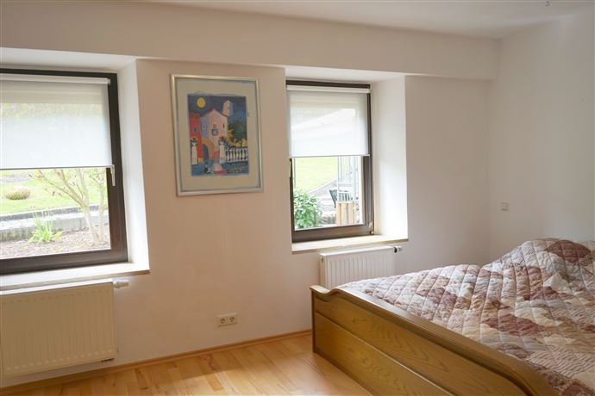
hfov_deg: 65.5
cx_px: 298
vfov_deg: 46.4
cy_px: 198
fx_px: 463
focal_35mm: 28
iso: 100
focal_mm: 28
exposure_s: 1/80
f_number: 4.5
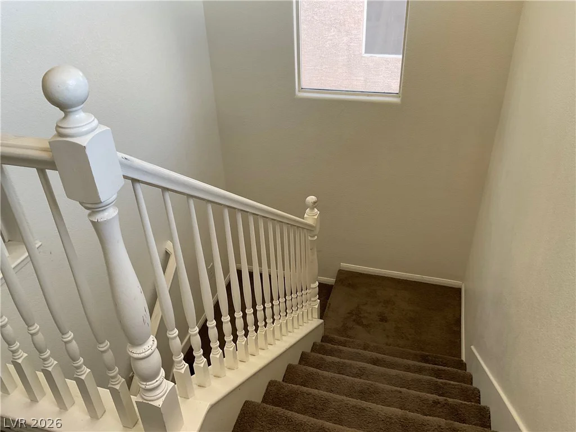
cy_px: 216
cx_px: 288
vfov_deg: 48.2
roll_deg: +2.5
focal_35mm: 29
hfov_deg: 61.7
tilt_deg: -33.8
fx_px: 483
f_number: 1.8
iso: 64
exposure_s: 1/120
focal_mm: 3
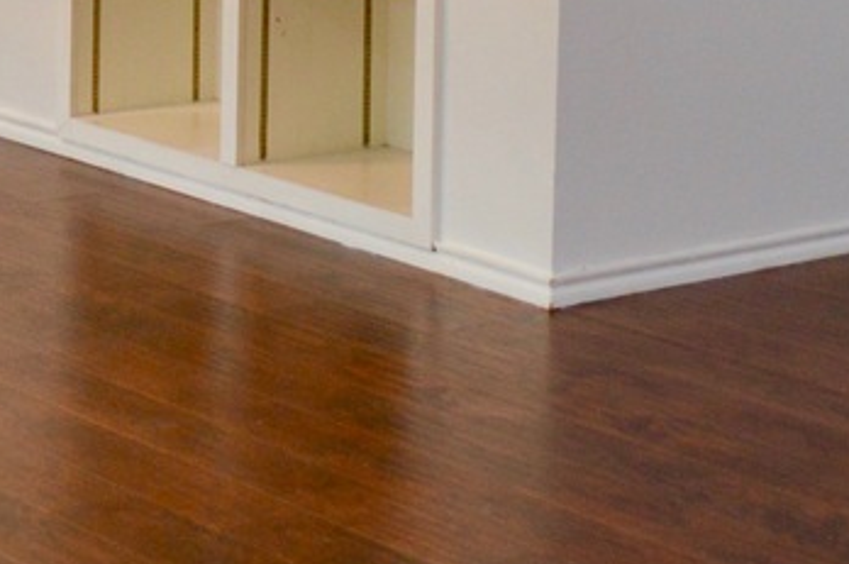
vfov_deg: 10.1
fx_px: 2967
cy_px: -540
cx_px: -49
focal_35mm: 126
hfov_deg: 15.9
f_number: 4
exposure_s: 1/60
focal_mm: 18
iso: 400
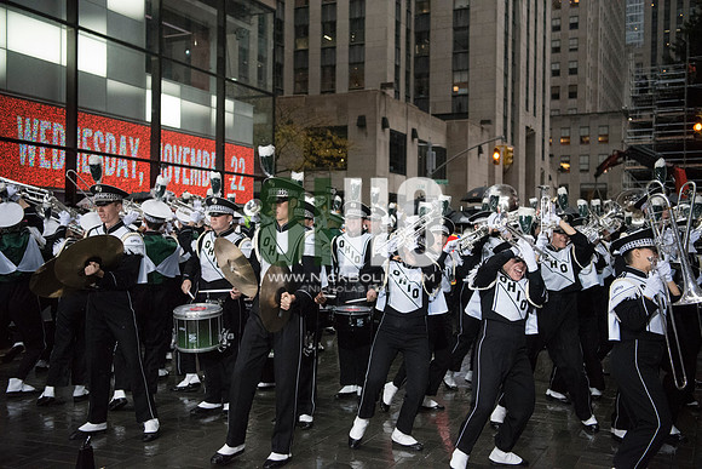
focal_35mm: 40
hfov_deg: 48.4
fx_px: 780
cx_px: 351
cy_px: 234
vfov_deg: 33.4
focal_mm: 40
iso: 10000
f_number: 2.8
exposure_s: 1/4000
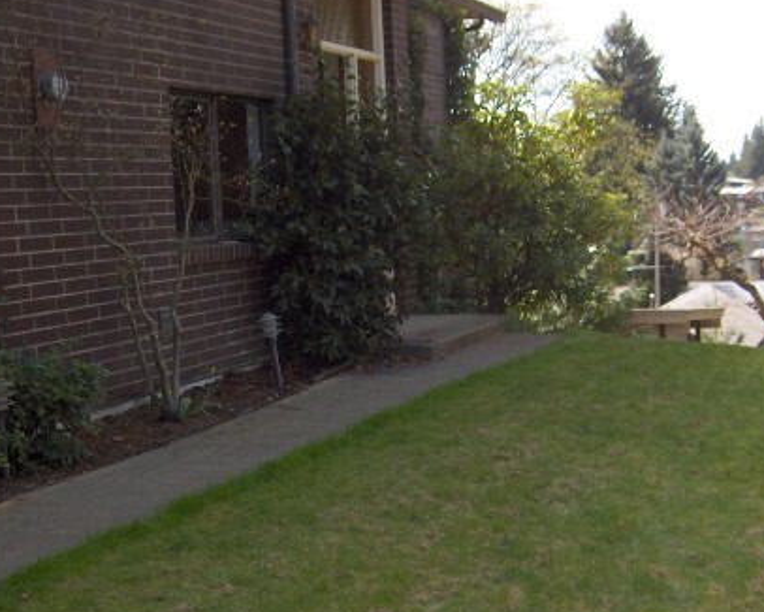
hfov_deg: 31.4
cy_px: 441
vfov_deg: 25.2
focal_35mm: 60
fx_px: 1357
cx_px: 309
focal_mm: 8
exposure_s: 1/380
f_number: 2.8
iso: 100
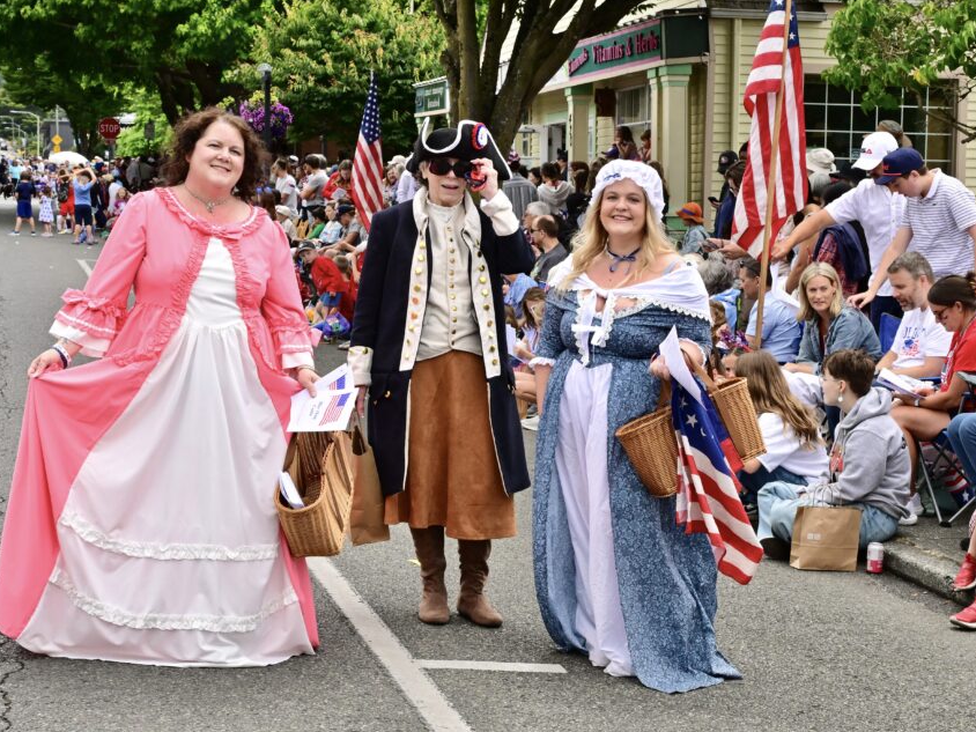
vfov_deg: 21.0
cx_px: 475
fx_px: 1974
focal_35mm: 70
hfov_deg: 27.8
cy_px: 363
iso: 1250
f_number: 11
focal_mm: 43
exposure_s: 1/640
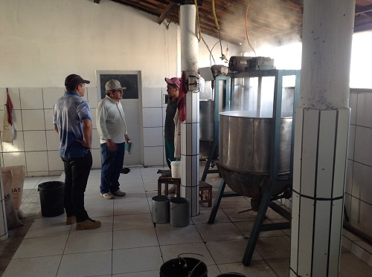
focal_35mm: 35
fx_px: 375
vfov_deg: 40.6
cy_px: 138
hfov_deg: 52.7
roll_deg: +0.9
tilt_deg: -5.9
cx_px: 186
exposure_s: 1/17
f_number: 2.4
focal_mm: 4.28
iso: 50
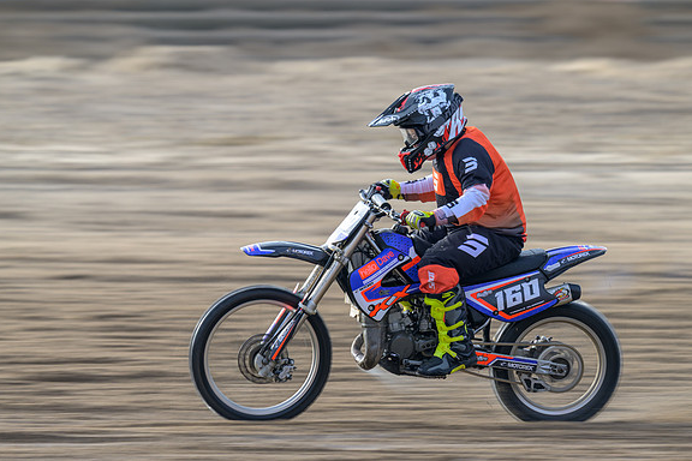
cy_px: 216
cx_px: 330
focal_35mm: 401
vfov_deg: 3.4
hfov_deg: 5.1
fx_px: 7708
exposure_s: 1/80
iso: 72
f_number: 8
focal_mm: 340
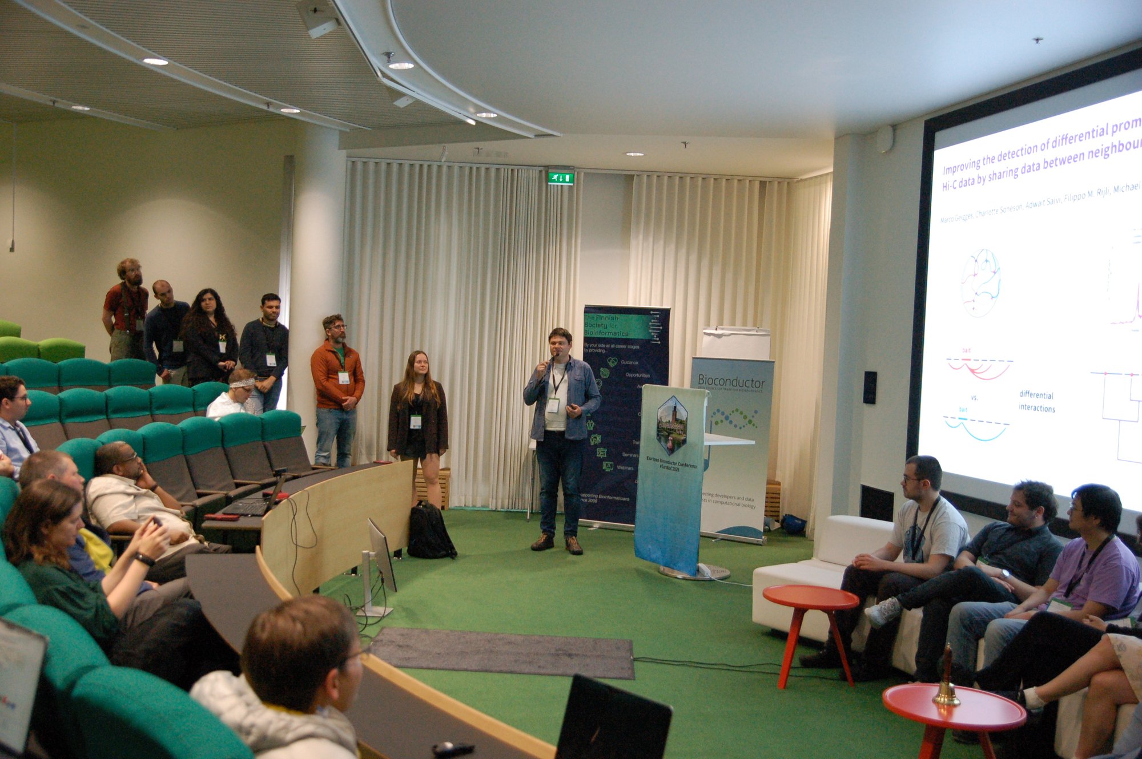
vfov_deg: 36.8
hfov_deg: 53.2
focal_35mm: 36
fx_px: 1141
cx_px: 571
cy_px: 380
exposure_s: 1/125
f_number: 3.5
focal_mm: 24
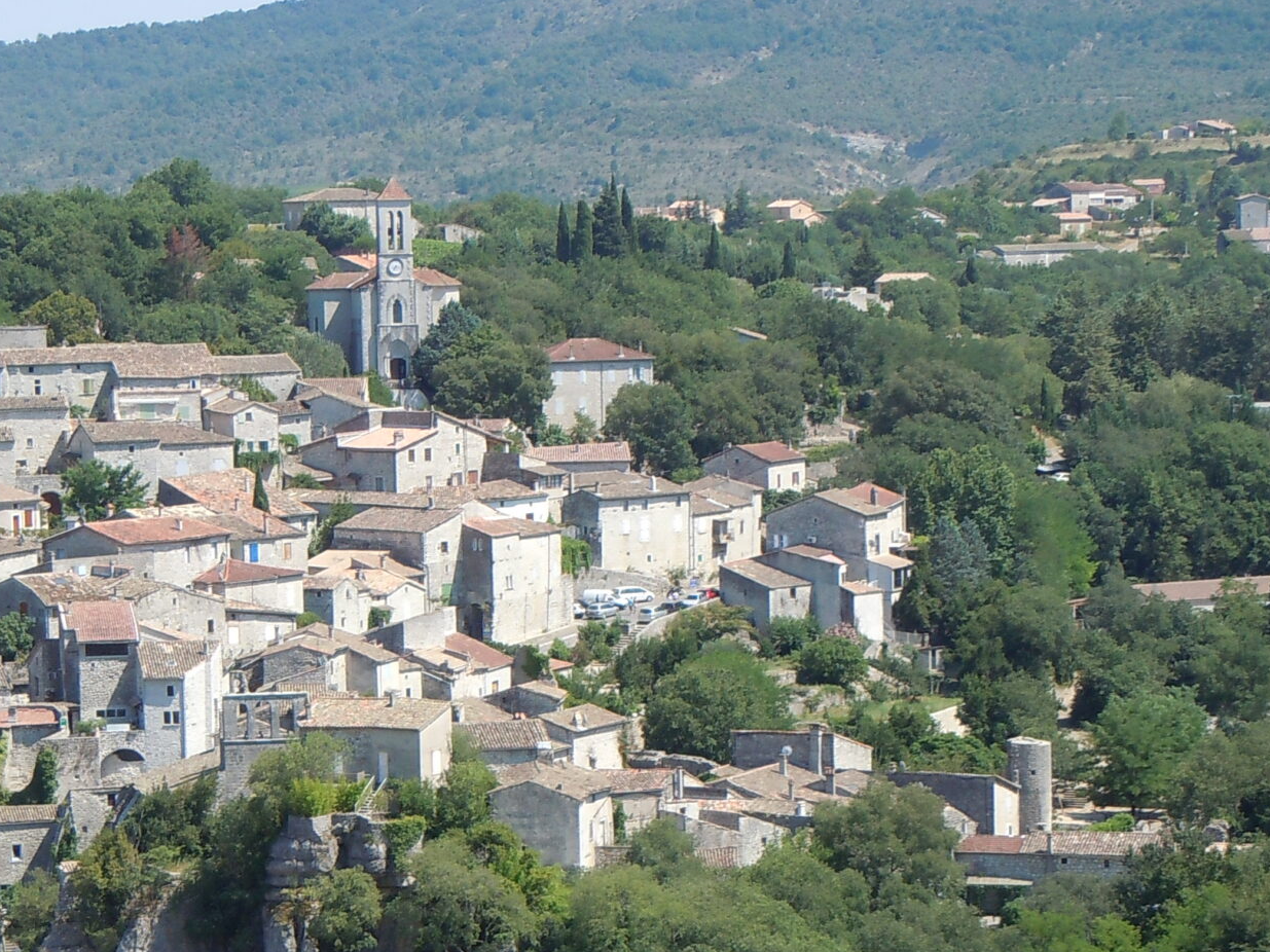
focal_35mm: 141
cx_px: 320
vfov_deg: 10.5
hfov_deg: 13.9
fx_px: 5173
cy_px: 706
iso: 100
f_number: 4.1
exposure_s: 1/400
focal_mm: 12.2
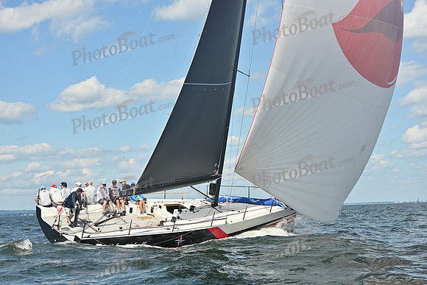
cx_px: 214
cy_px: 142
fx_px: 949
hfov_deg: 25.4
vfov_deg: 17.1
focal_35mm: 80
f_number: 9
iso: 250
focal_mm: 80
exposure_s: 1/1000
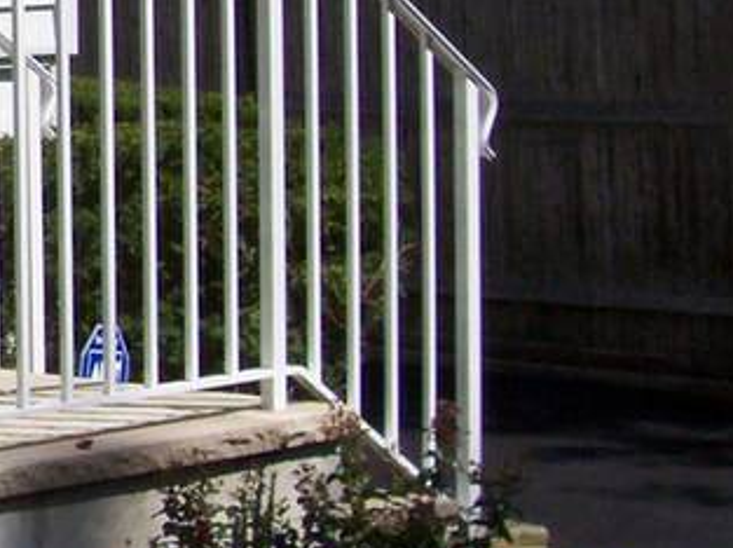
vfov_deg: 8.6
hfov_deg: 10.5
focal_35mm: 172
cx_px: -752
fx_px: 3638
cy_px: 16
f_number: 5.6
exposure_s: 1/481
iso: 80
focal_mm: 7
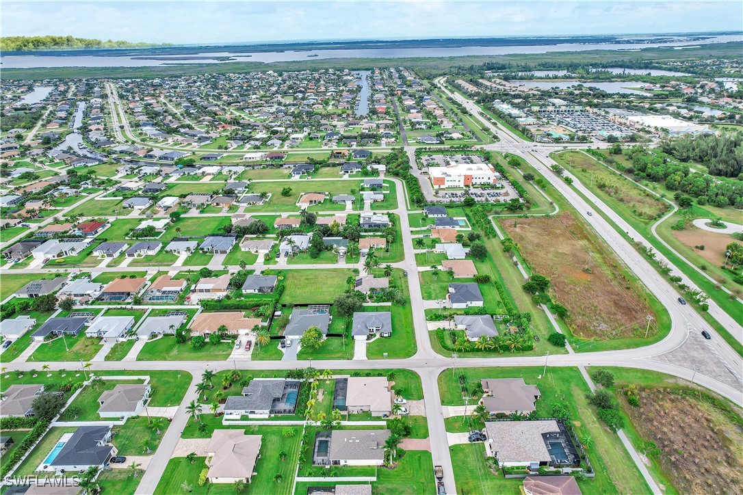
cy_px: 248
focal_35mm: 22
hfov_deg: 78.6
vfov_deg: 57.2
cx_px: 372
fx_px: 454
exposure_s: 1/730
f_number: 2.8
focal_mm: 8.38
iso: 100
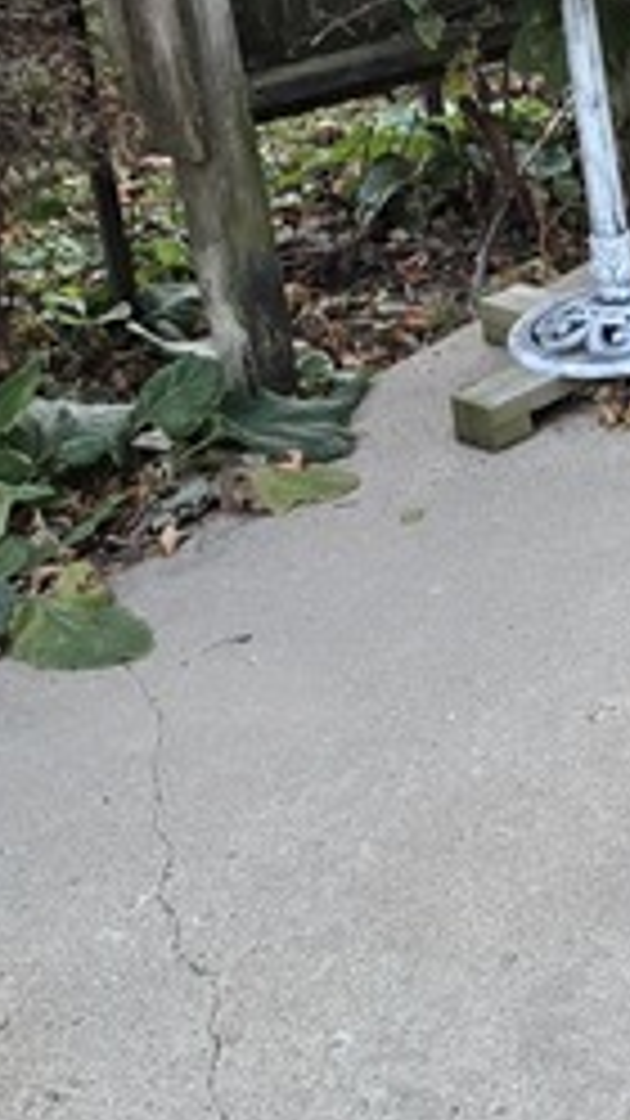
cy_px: 243
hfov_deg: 15.6
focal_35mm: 67
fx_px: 1990
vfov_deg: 30.8
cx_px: 1114
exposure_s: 1/120
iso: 400
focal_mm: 6.3
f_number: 1.7
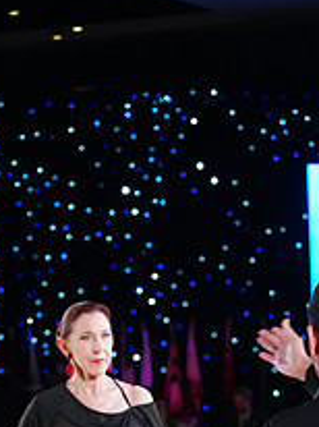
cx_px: 173
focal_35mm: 190
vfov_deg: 10.2
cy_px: 576
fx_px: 2339
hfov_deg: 7.8
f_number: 4
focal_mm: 70
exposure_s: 1/400
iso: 3200
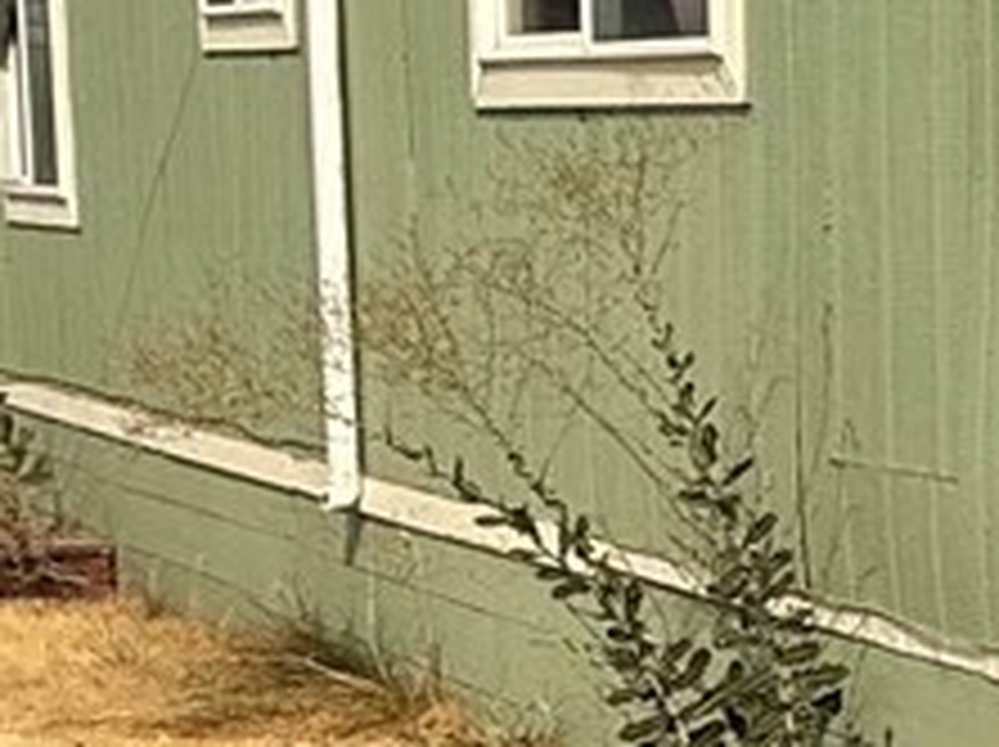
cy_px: 572
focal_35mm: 101
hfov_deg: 14.9
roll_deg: -1.9
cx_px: 2146
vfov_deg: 14.6
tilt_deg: -6.4
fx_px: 2912
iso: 50
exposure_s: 1/3663
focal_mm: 2.22
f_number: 2.2
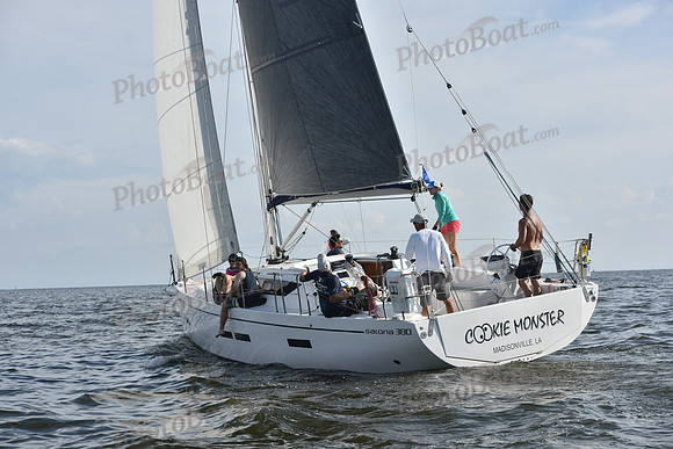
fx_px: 1309
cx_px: 336
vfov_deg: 19.5
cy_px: 224
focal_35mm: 70
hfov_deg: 28.8
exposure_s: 1/1250
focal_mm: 70
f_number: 7.1
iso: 250
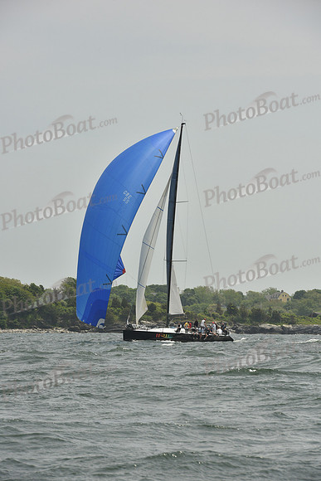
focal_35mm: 190
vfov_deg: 10.8
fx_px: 2540
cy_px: 240
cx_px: 160
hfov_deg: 7.2
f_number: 13
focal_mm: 190
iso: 400
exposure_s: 1/1000
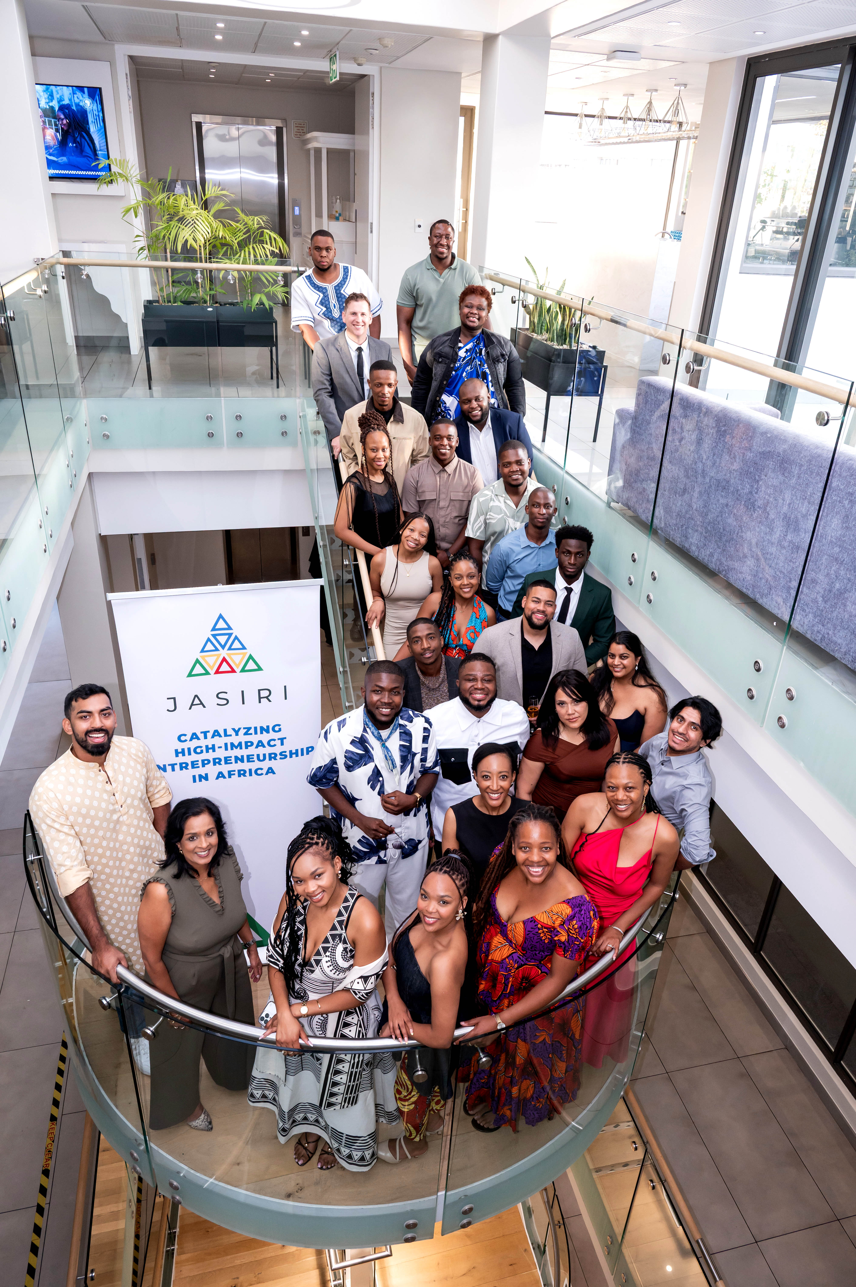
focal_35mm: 24
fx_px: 857
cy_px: 644
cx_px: 428
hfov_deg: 53.1
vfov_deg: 73.8
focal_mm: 24
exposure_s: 1/80
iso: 1600
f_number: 7.1
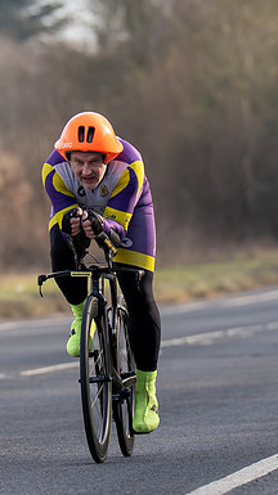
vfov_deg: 3.2
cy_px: 219
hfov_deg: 1.8
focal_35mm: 669
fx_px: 8784
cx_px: 114
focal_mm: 200
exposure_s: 1/800
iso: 160
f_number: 4
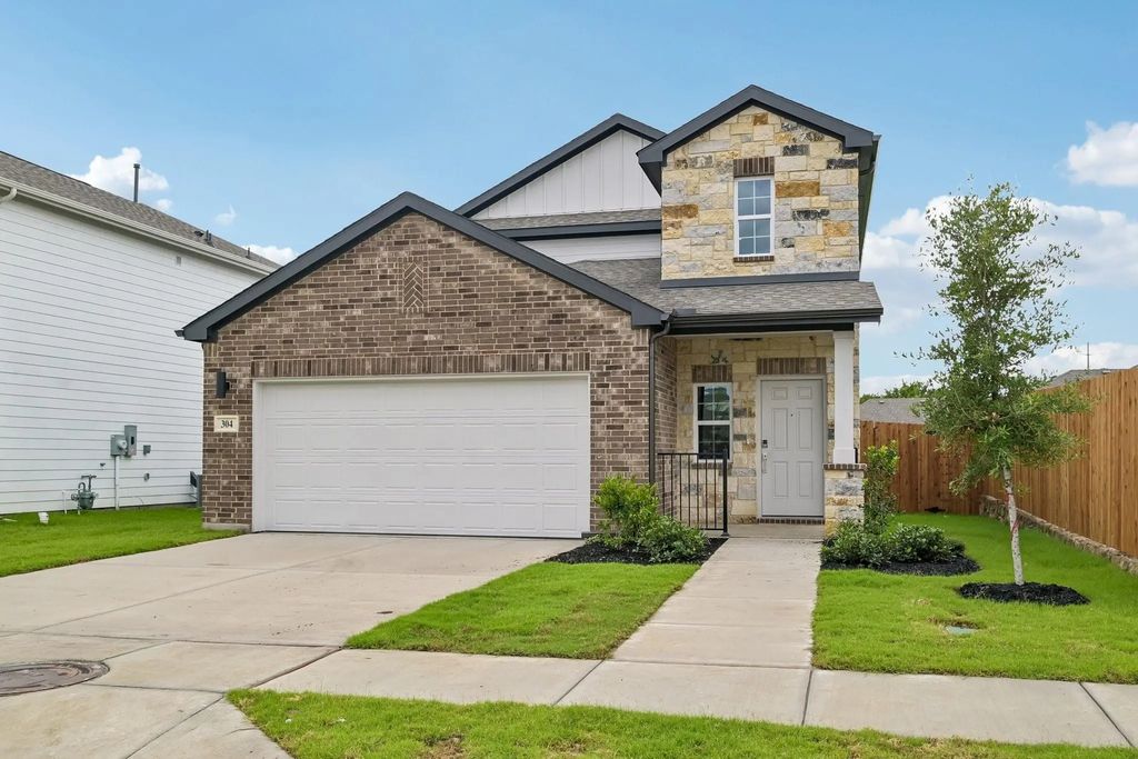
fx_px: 948
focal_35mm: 30
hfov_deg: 61.9
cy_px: 380
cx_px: 569
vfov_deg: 43.6
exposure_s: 1/640
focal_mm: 30
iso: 400
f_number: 8
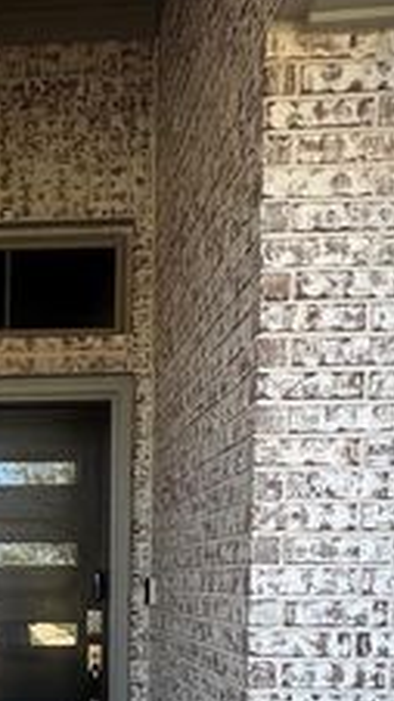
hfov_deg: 24.7
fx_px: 836
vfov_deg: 40.9
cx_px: -40
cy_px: 665
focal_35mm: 45
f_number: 2.2
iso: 40
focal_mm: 2.22
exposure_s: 1/139
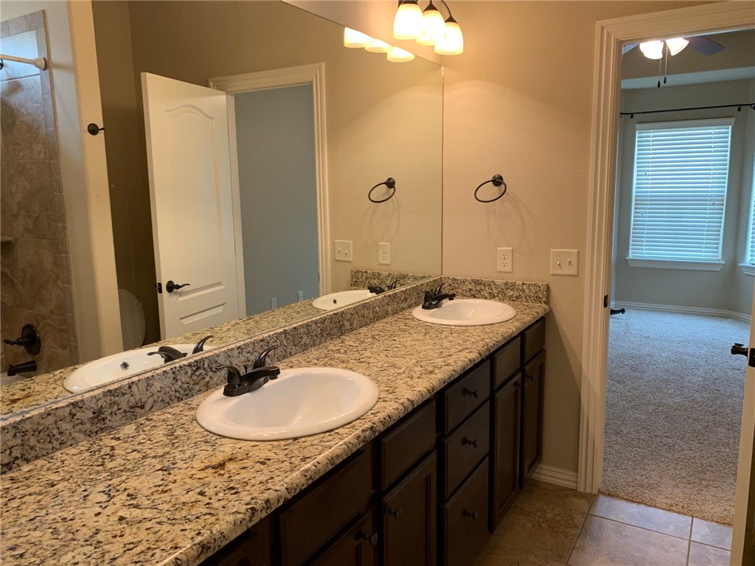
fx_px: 567
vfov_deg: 53.1
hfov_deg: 67.3
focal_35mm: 26
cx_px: 378
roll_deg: +0.6
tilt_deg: -9.2
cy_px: 283
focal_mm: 4.25
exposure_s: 1/60
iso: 100
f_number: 1.8
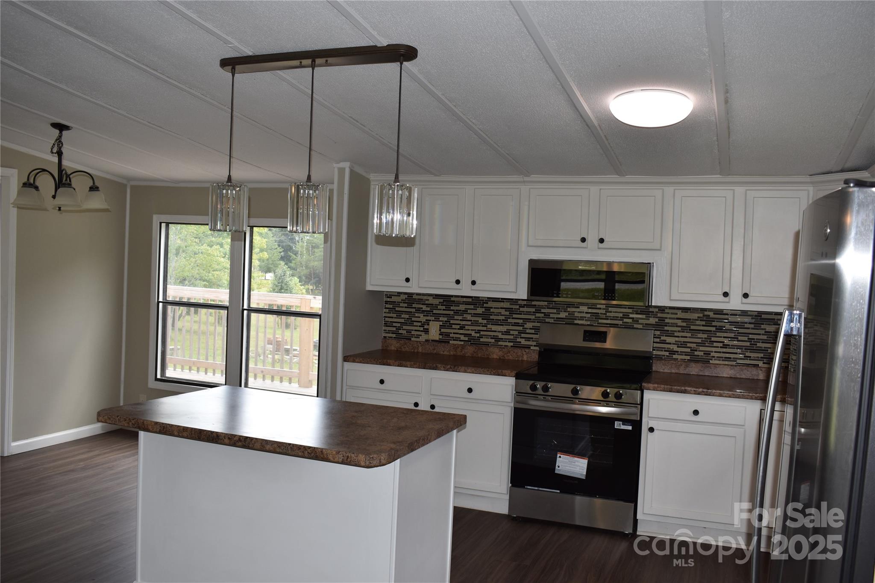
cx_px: 438
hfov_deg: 57.2
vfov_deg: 40.0
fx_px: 802
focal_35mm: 33
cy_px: 292
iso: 250
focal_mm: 22
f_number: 5.6
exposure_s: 1/125
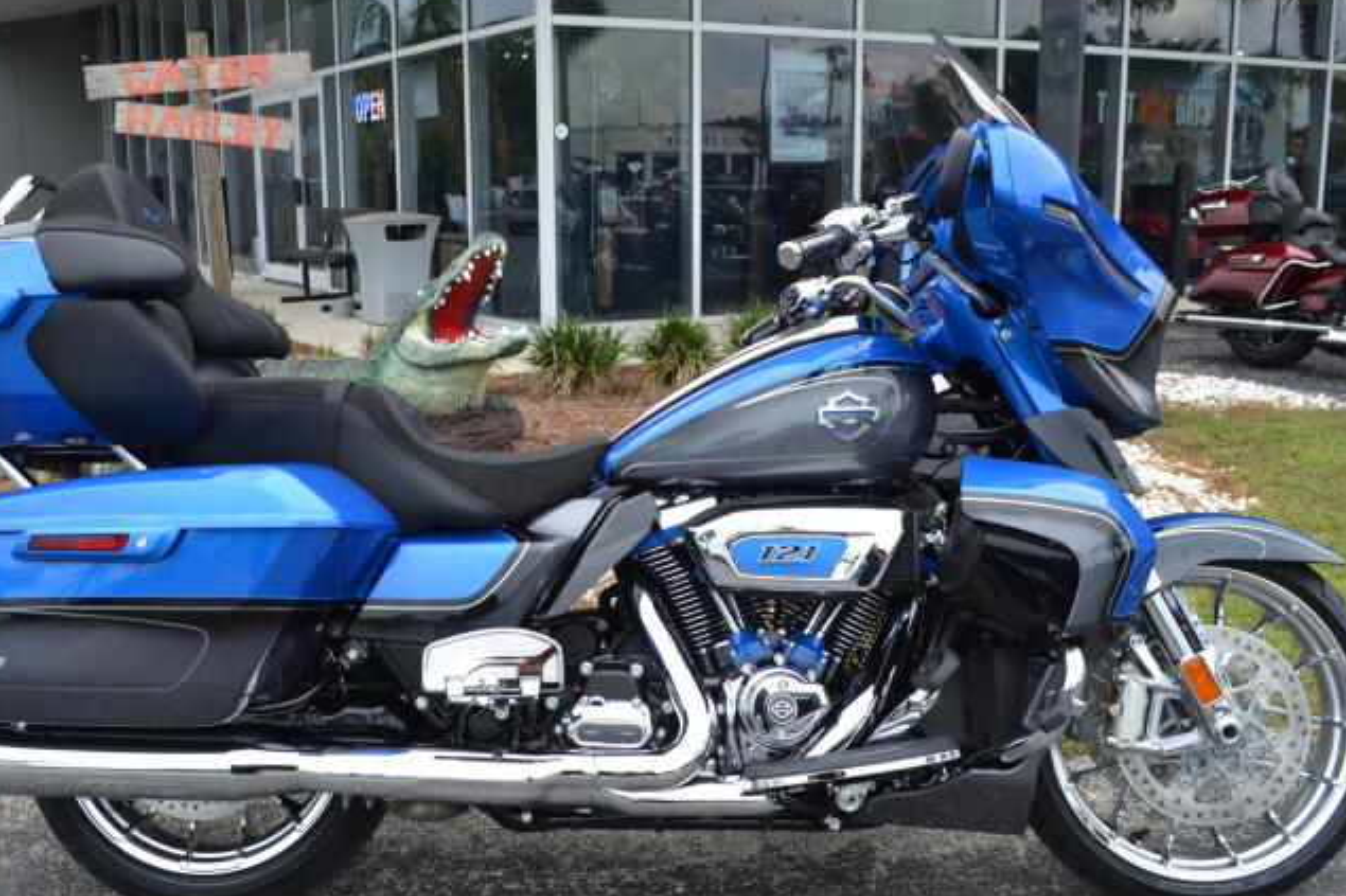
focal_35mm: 34
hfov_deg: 55.6
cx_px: 587
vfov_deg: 38.9
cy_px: 467
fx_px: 1271
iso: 100
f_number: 6.3
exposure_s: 1/160
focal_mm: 18
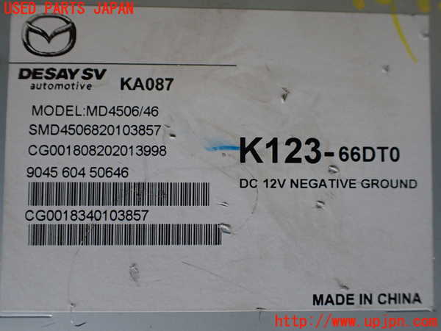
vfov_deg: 46.8
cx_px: 220
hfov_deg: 60.0
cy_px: 166
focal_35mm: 30
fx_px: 382
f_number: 2.3
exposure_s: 1/125
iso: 250
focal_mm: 5.4
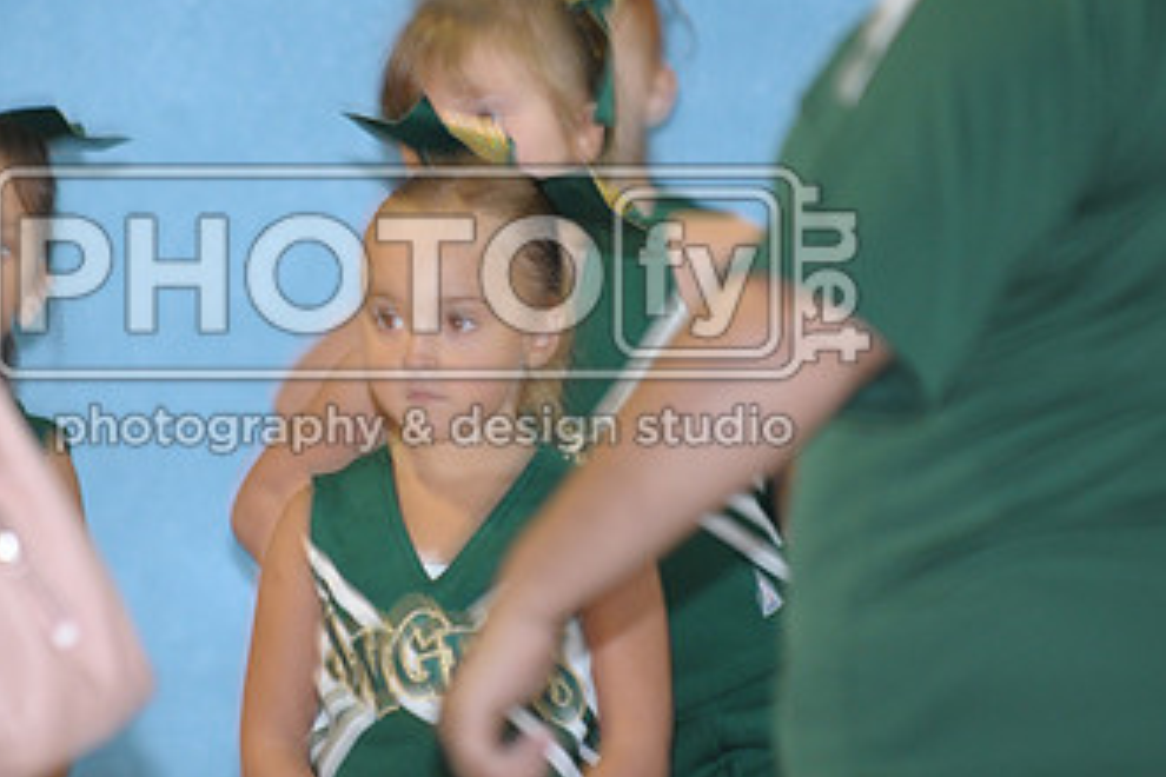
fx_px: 17068
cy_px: 298
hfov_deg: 3.9
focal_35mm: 527
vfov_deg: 2.6
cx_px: 413
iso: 500
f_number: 2.8
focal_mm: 200
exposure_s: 1/60
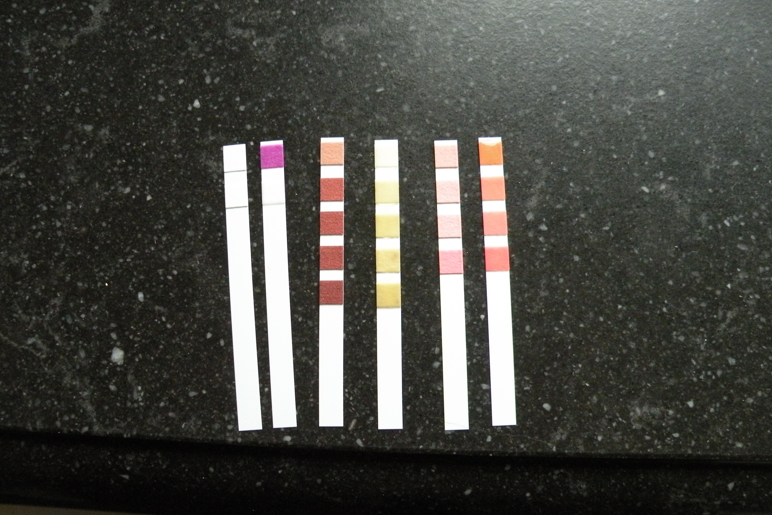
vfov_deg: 44.9
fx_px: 622
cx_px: 387
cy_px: 278
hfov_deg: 63.7
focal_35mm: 29
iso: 400
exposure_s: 1/44.4
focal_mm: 4.7
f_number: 2.8
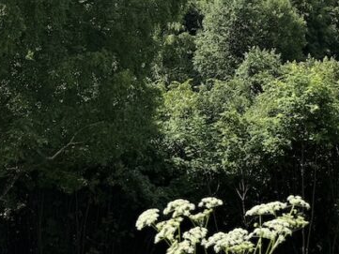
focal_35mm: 68
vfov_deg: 20.3
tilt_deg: -9.0
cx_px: 398
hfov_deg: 25.8
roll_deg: -1.3
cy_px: -46
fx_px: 666
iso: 80
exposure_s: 1/4310
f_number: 1.78
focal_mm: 6.76
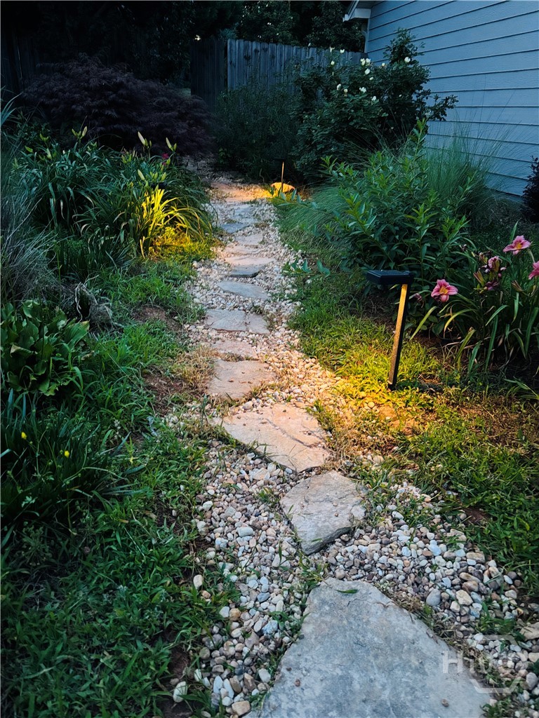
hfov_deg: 53.1
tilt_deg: -26.3
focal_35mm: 26
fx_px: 540
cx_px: 270
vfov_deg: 67.3
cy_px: 359
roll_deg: -2.7
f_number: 1.6
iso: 1000
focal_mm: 5.96
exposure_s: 1/30
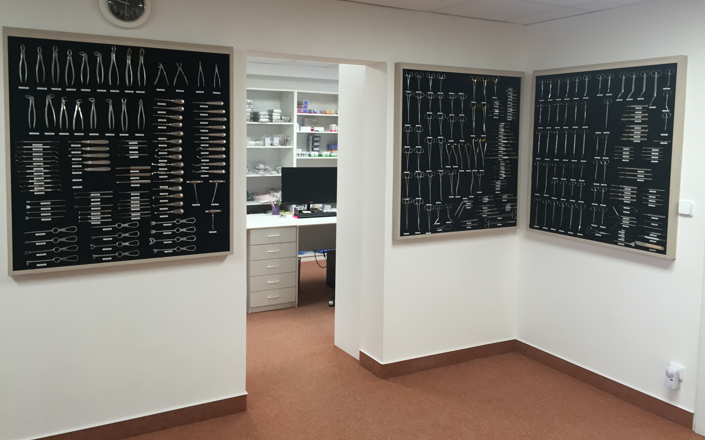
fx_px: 596
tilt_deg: -4.5
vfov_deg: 40.4
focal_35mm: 31
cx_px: 350
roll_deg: -1.0
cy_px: 176
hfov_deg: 61.2
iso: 80
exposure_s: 1/33
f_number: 2.2
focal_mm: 4.15
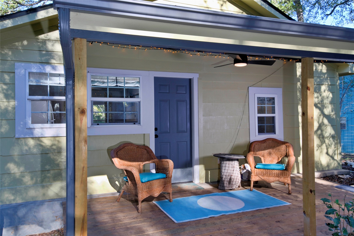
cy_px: 118
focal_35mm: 30
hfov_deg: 61.9
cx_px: 177
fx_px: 295
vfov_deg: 43.6
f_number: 10
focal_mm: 30
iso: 160
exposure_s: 1/15
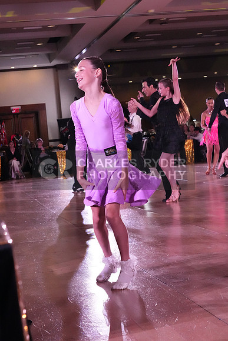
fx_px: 741
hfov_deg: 17.5
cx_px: 114
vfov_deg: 26.0
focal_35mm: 78
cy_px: 170
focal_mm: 52
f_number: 7.1
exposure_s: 1/400
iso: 8000
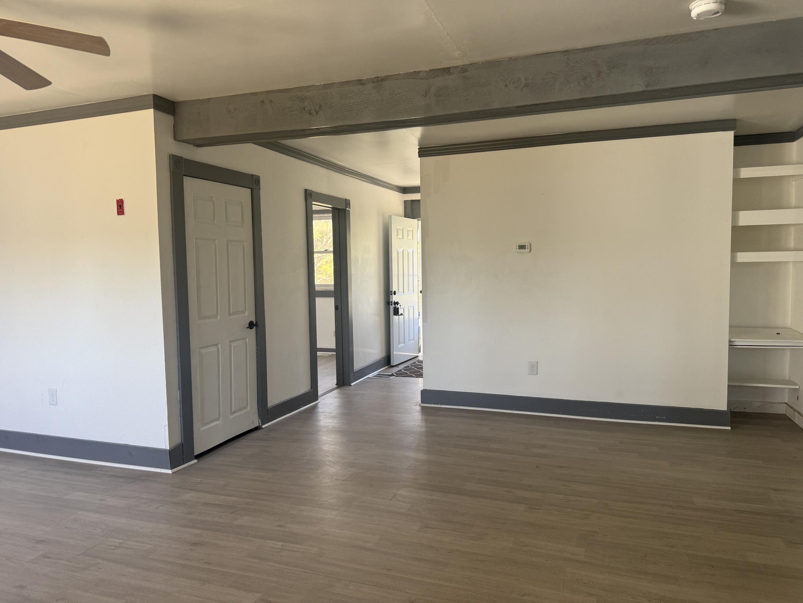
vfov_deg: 56.8
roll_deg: +1.1
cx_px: 402
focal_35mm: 24
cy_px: 302
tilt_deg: -3.8
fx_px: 557
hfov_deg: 71.6
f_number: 1.78
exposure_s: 1/121
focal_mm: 6.76
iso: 125
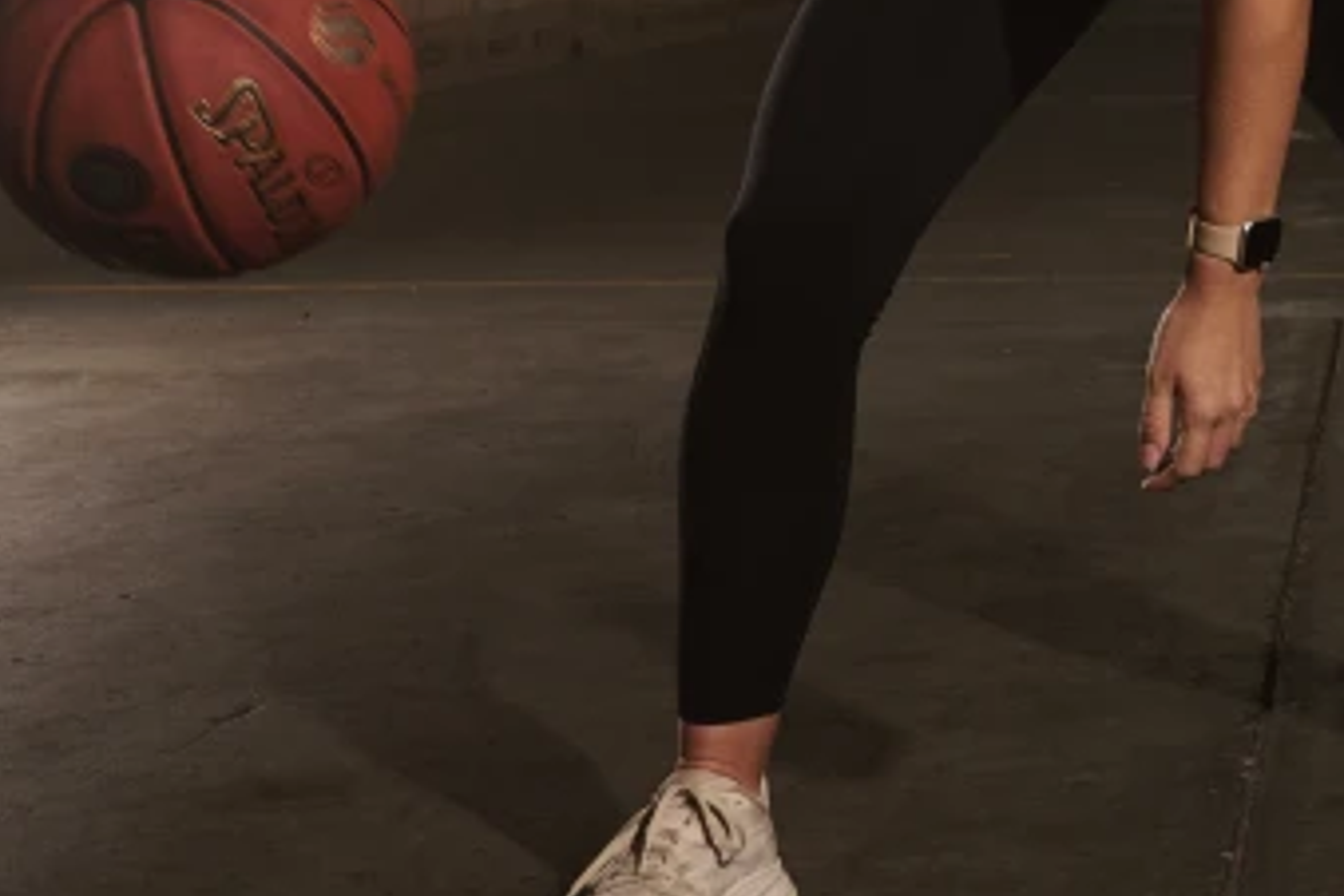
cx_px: 1709
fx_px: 2538
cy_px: -111
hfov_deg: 25.8
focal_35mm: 68
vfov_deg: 19.1
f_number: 6.3
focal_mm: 24
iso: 320
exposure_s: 1/400
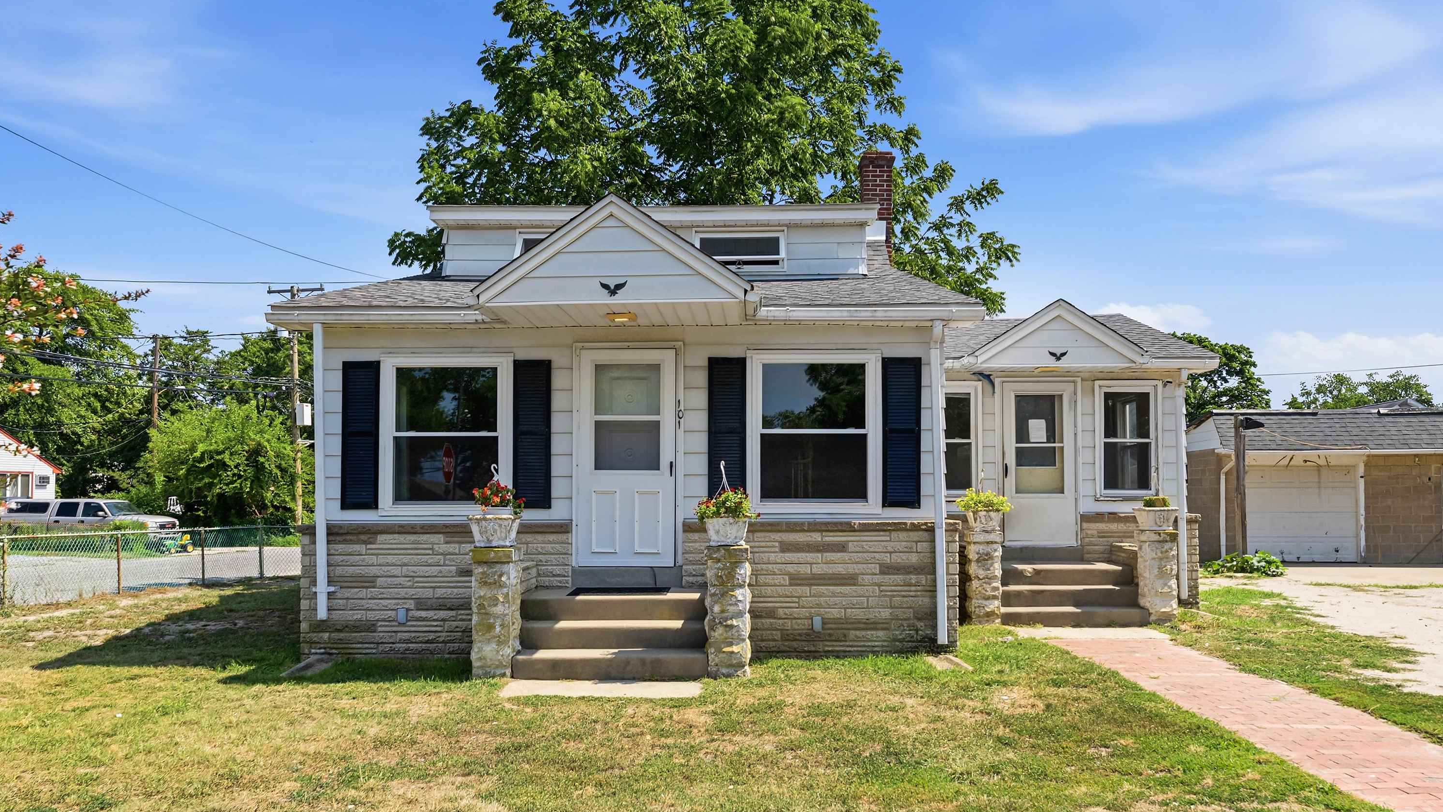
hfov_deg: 71.9
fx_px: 995
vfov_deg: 44.3
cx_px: 722
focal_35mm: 26
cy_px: 442
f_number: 7.1
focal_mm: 24
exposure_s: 1/1000
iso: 640
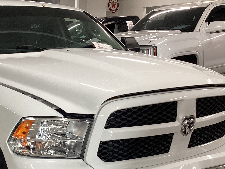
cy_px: 114
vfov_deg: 25.9
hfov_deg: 33.8
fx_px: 364
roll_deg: +2.7
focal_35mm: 56
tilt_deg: -15.6
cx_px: 62
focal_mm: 3.3
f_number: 2.4
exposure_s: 1/60
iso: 100
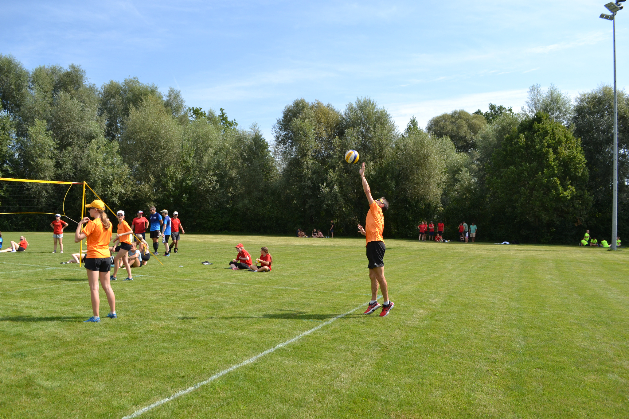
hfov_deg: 67.4
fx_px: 472
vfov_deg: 47.9
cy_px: 210
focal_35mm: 27
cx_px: 314
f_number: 5.6
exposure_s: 1/1250
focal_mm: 18
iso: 400
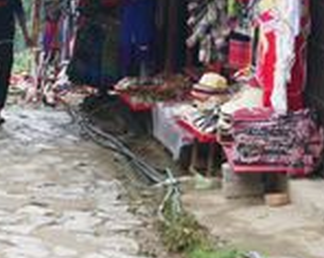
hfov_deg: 10.3
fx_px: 1772
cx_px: -24
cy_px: -3
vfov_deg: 8.3
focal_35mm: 185
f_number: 6.3
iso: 200
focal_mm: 28
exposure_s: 1/125
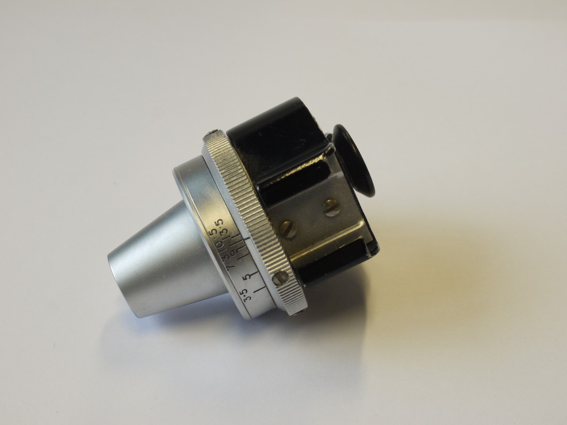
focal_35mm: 60
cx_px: 284
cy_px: 212
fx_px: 983
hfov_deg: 32.2
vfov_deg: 24.4
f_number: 11
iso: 400
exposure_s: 1/25
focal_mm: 30
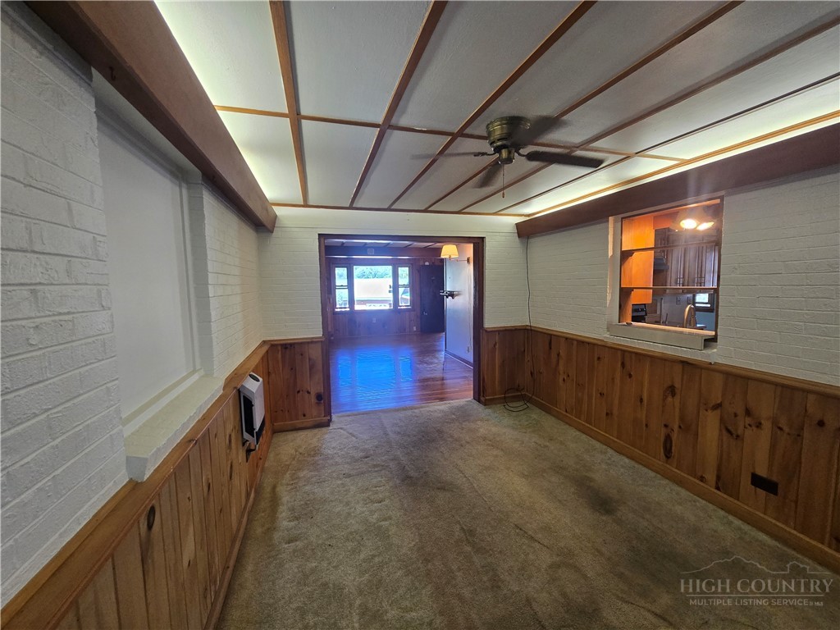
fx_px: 315
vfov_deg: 89.9
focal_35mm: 13
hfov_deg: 106.2
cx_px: 420
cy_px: 315
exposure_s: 1/60
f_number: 2.2
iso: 200
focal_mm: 2.2
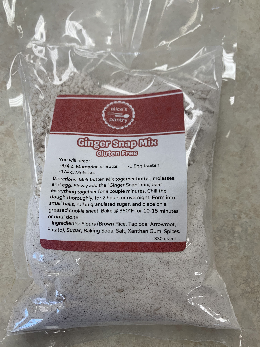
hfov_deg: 53.1
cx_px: 130
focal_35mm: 26
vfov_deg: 67.3
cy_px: 174
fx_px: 260
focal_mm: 4.25
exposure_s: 1/120
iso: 50
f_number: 1.8
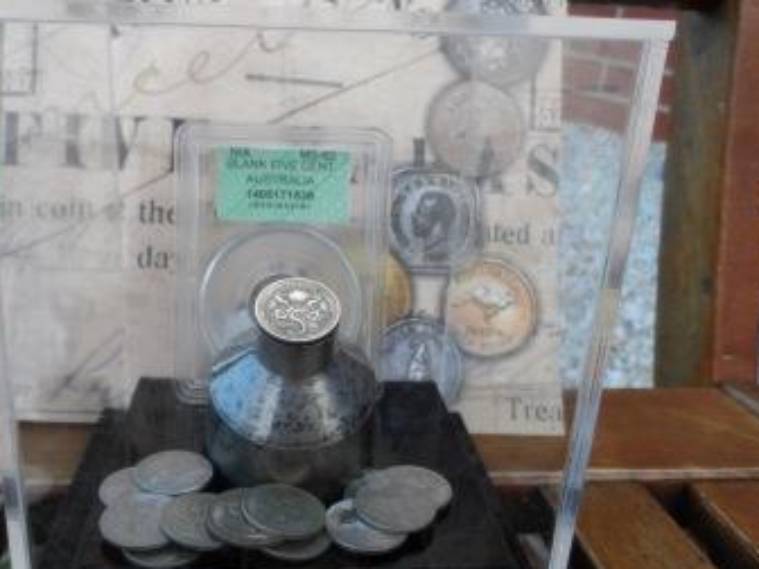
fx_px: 702
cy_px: 307
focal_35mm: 32
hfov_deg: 56.4
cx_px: 303
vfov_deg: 44.1
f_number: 3.2
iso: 80
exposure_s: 1/125
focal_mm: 4
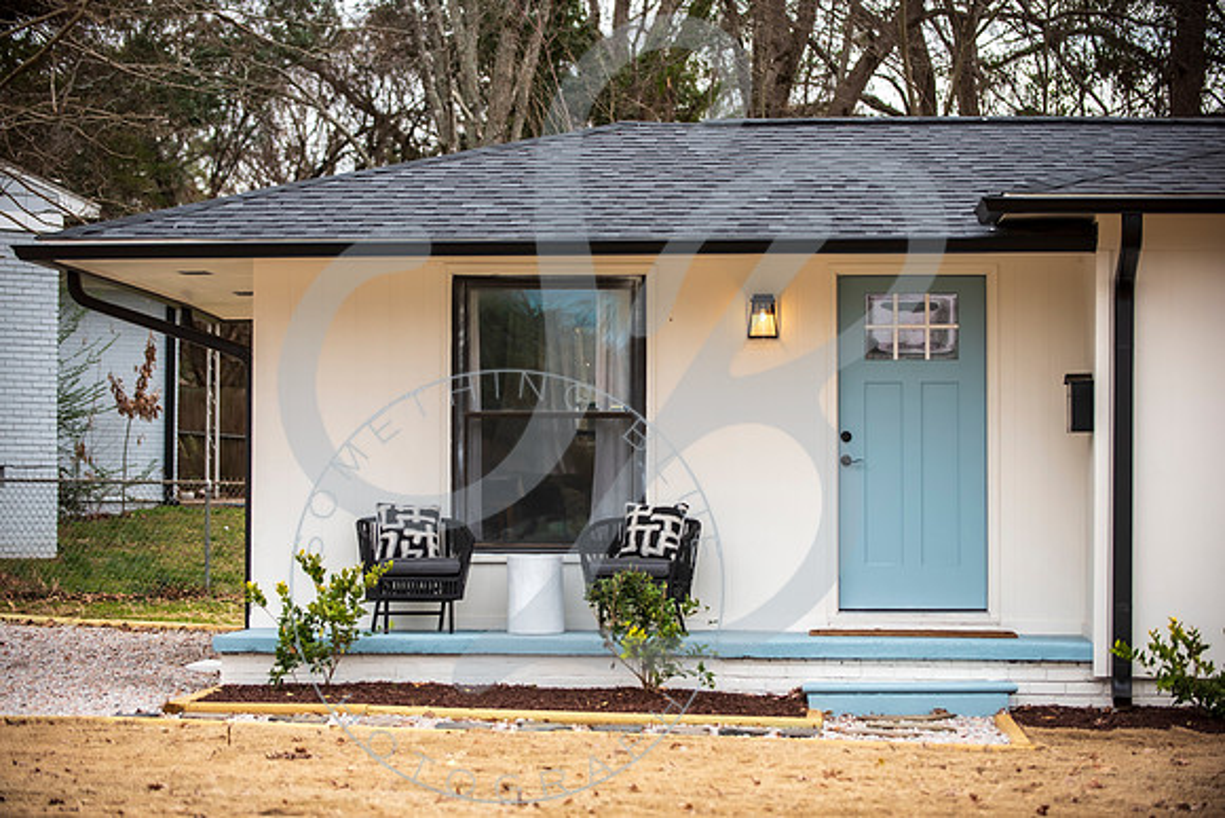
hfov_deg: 19.0
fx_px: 3652
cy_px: 409
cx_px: 605
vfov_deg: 12.8
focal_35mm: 107
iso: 200
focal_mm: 105
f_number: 2.8
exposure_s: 1/640
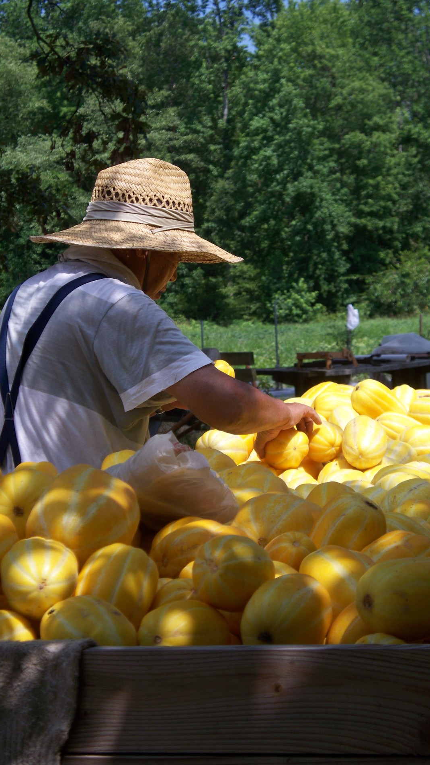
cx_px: 235
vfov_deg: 24.2
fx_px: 1784
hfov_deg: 13.7
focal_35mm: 88
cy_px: 380
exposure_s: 1/640
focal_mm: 16.86
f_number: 3.4
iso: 64
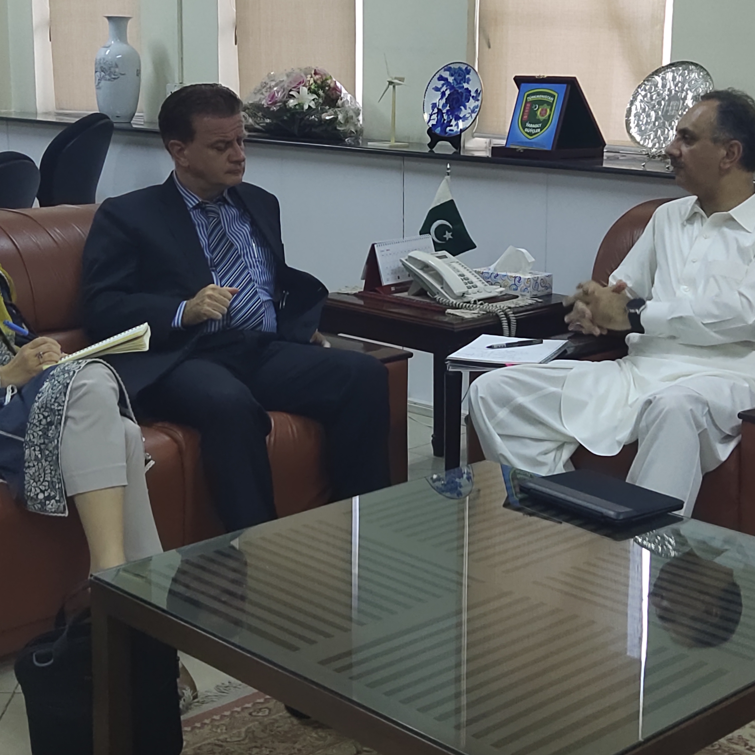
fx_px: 1456
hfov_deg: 29.1
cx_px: 384
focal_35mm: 59
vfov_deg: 29.0
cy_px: 295
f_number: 1.8
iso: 192
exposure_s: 1/100
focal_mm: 4.71
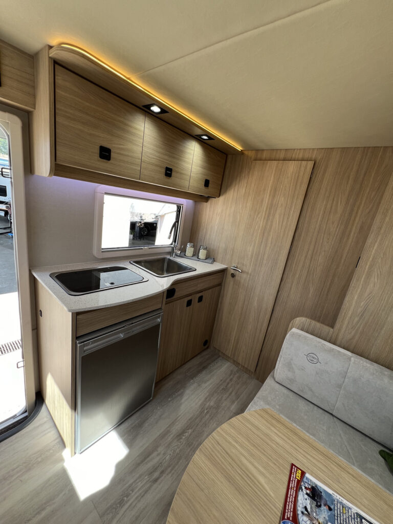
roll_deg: -8.9
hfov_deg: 89.9
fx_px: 197
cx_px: 196
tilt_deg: -15.4
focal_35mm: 13
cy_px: 262
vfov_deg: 106.2
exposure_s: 1/99
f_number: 1.8
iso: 40
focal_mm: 1.57
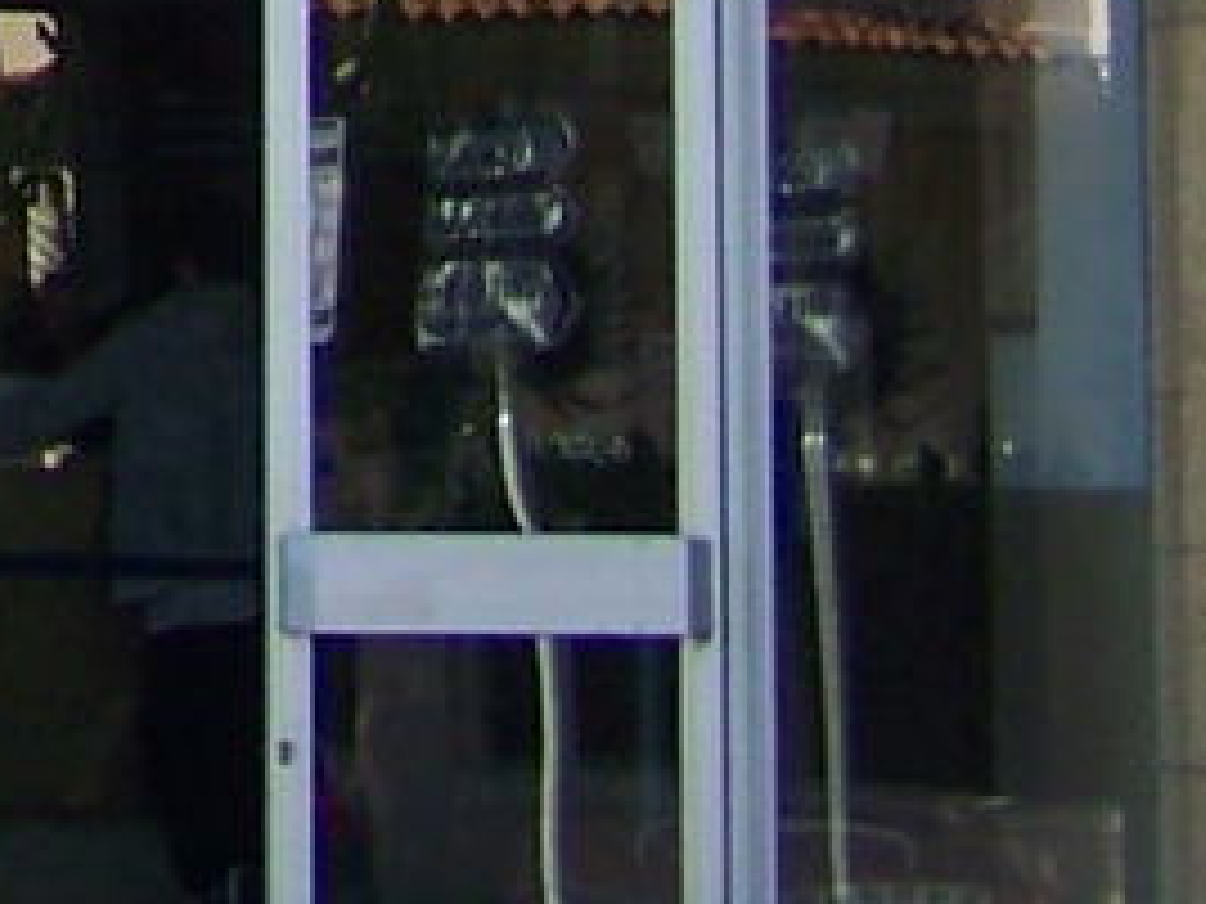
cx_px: -1570
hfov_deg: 6.9
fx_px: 9476
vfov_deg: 5.3
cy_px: -1435
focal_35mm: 272
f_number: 2.8
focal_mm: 6.3
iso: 80
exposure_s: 1/320
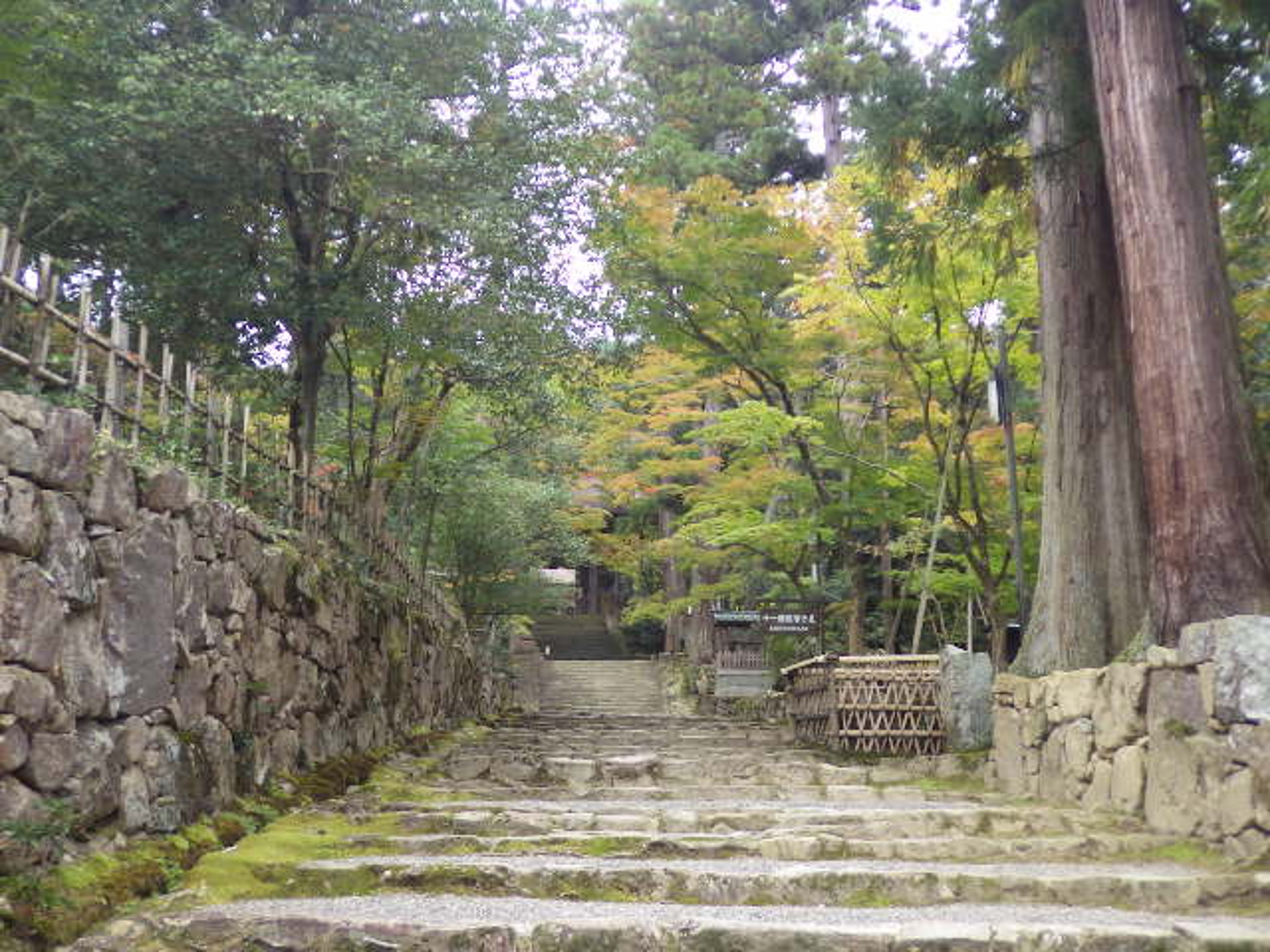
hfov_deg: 47.9
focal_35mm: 39
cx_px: 635
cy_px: 476
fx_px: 1431
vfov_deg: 36.8
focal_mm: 6.9
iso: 125
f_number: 2.7
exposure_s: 1/100
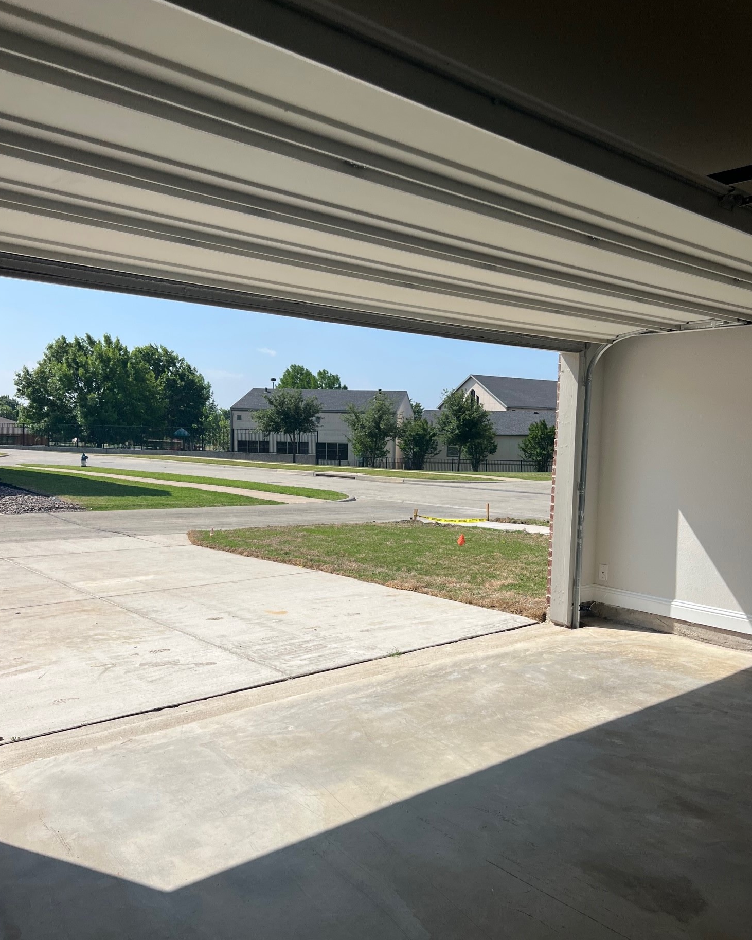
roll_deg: -1.4
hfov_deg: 51.5
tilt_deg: -4.2
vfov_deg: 62.1
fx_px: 779
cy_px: 505
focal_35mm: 28
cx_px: 373
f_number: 1.5
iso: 50
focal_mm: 5.7
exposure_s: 1/6993
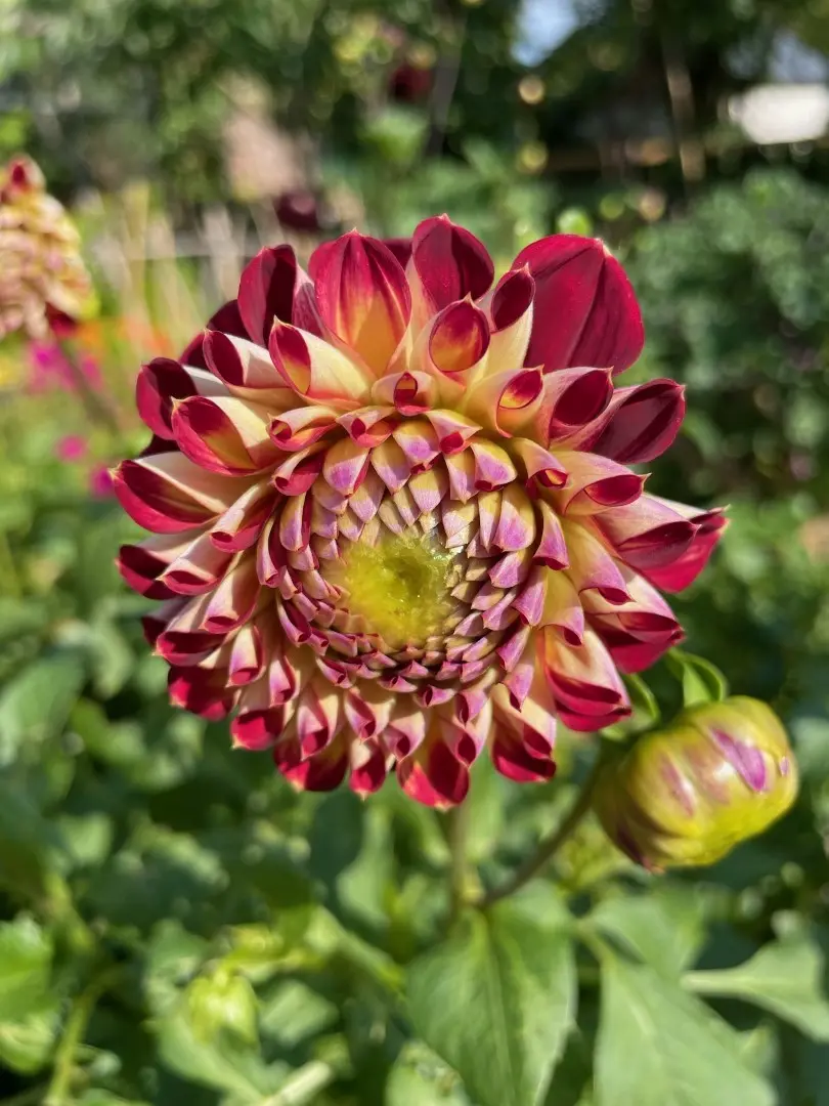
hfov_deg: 53.1
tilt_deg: -21.6
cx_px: 414
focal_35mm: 26
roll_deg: +7.1
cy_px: 553
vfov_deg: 67.3
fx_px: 830
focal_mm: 4.2
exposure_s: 1/2257
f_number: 1.6
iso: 32
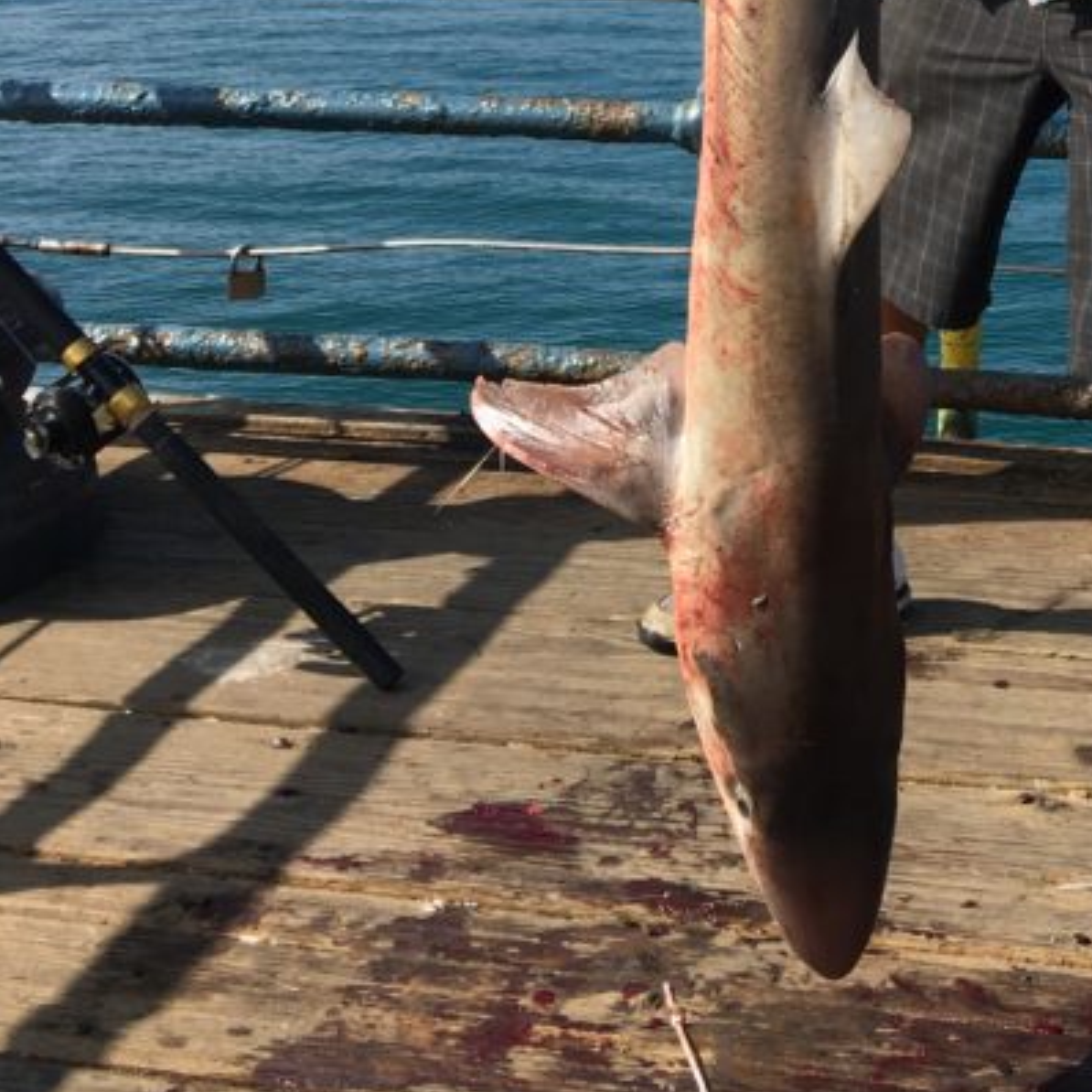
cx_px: 1004
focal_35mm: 66
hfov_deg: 25.2
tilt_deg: -1.3
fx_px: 2356
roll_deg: -0.4
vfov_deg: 24.2
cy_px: -151
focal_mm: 4.15
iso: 25
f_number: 2.2
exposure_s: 1/1241
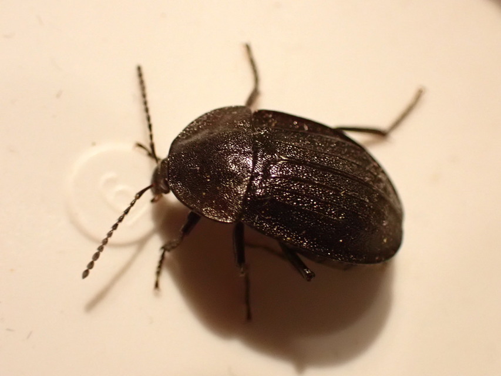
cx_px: 250
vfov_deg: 20.7
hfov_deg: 27.4
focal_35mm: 71
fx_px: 1028
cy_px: 188
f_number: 3.9
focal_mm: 12.73
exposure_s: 1/30
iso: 1600
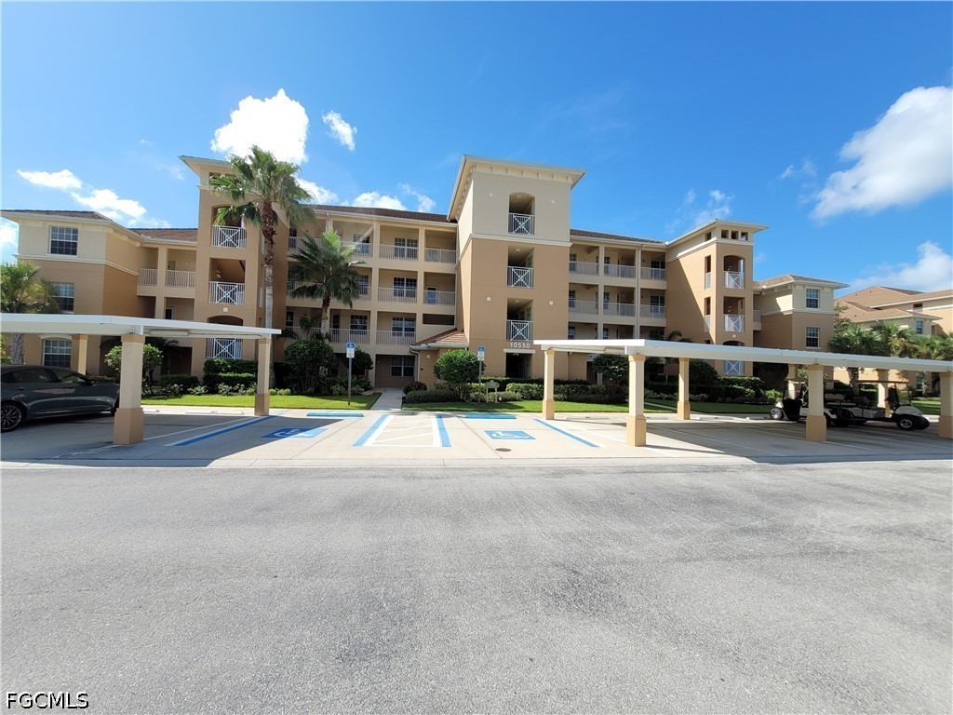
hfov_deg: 106.2
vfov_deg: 89.9
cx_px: 476
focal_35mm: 13
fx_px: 358
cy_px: 358
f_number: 2.2
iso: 40
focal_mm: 1.74
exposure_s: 1/1170
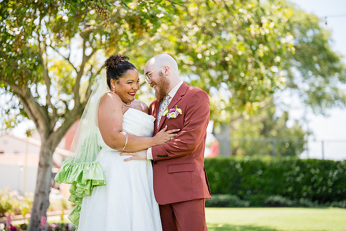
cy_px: 111
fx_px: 500
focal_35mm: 52
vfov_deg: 26.0
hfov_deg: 38.2
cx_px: 173
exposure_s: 1/2500
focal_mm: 50
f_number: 1.2
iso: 200
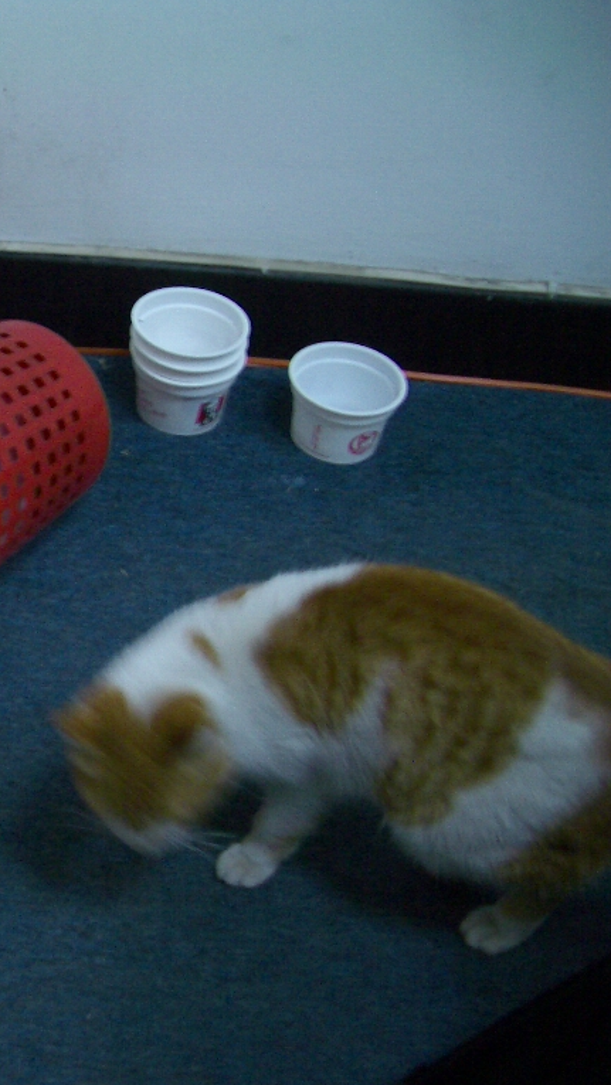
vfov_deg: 40.6
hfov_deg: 21.9
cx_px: -106
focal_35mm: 51
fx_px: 1469
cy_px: 542
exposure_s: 1/8
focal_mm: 5.8
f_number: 2.6
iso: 100
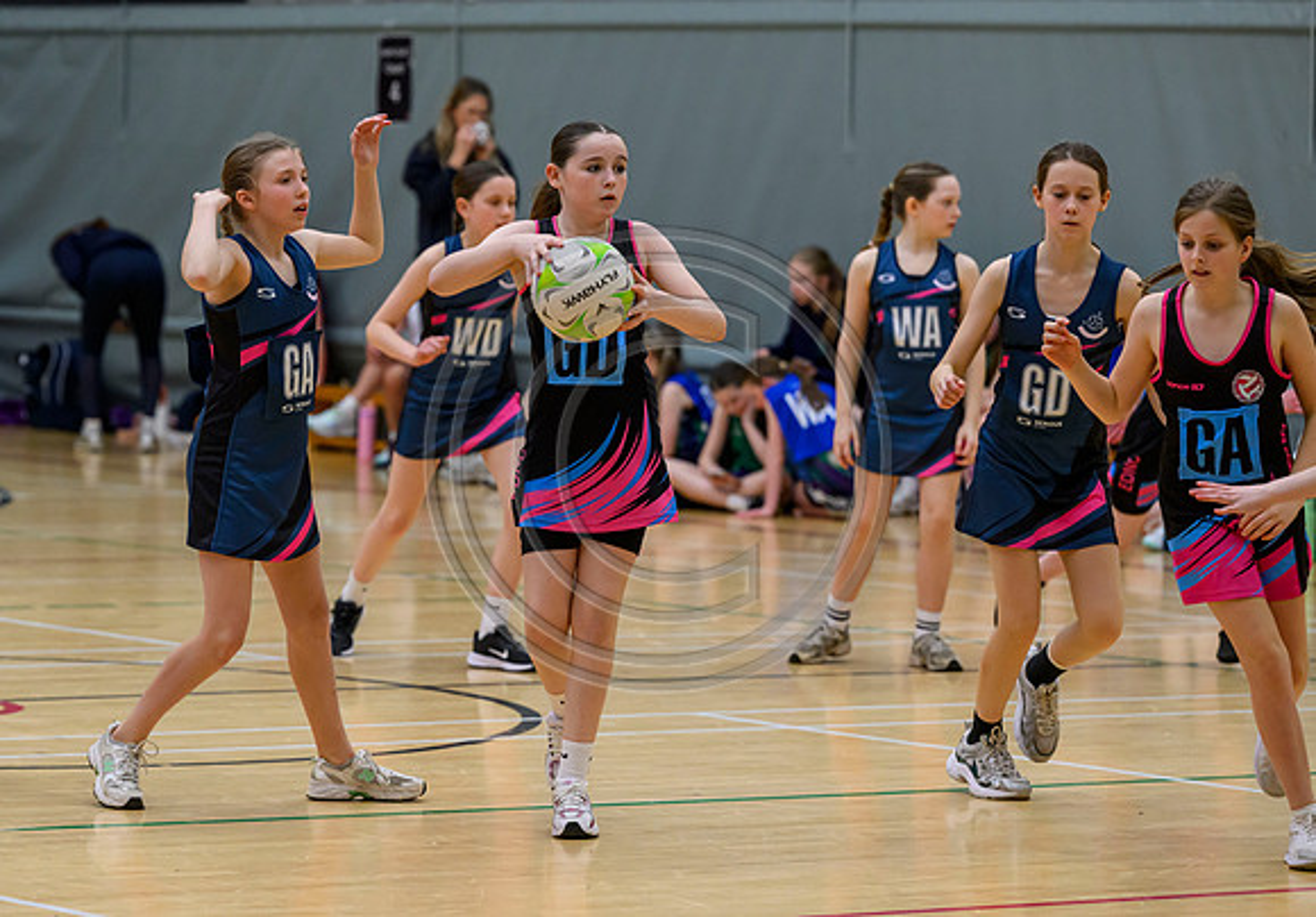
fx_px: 7000
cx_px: 529
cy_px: 399
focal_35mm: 189
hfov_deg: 10.7
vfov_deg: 7.5
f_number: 4.5
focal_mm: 160
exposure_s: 1/1000
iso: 4000
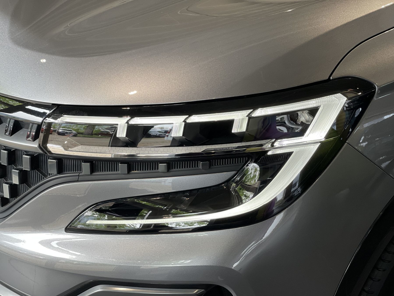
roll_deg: -1.6
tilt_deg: -24.8
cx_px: 197
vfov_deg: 22.9
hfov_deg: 30.3
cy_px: 148
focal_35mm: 64
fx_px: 728
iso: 100
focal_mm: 7.5
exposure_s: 1/100
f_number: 2.2
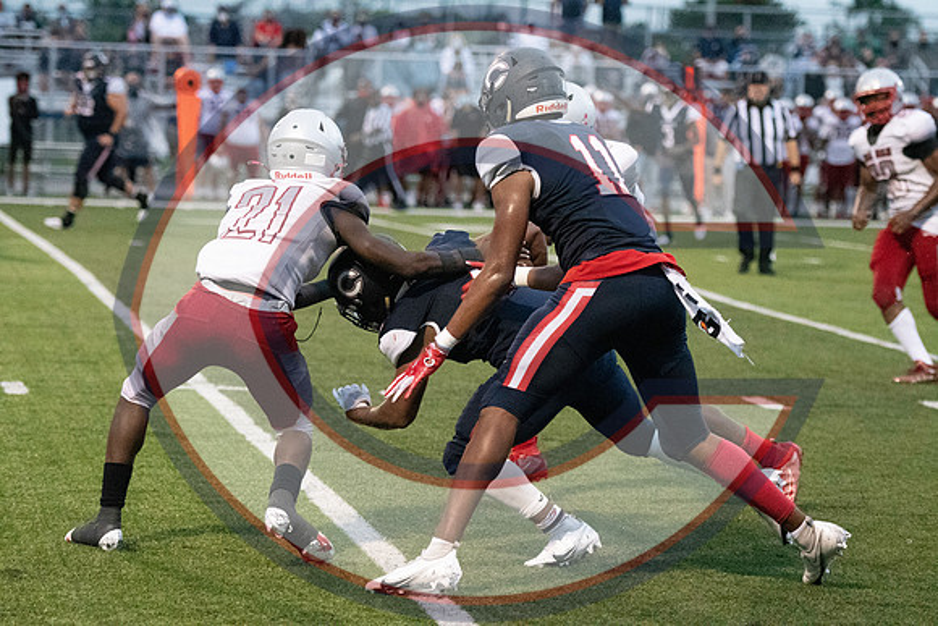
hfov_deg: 13.7
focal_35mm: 150
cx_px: 469
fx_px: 3909
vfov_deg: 9.2
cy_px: 313
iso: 16000
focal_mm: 100
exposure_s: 1/2500
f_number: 2.8
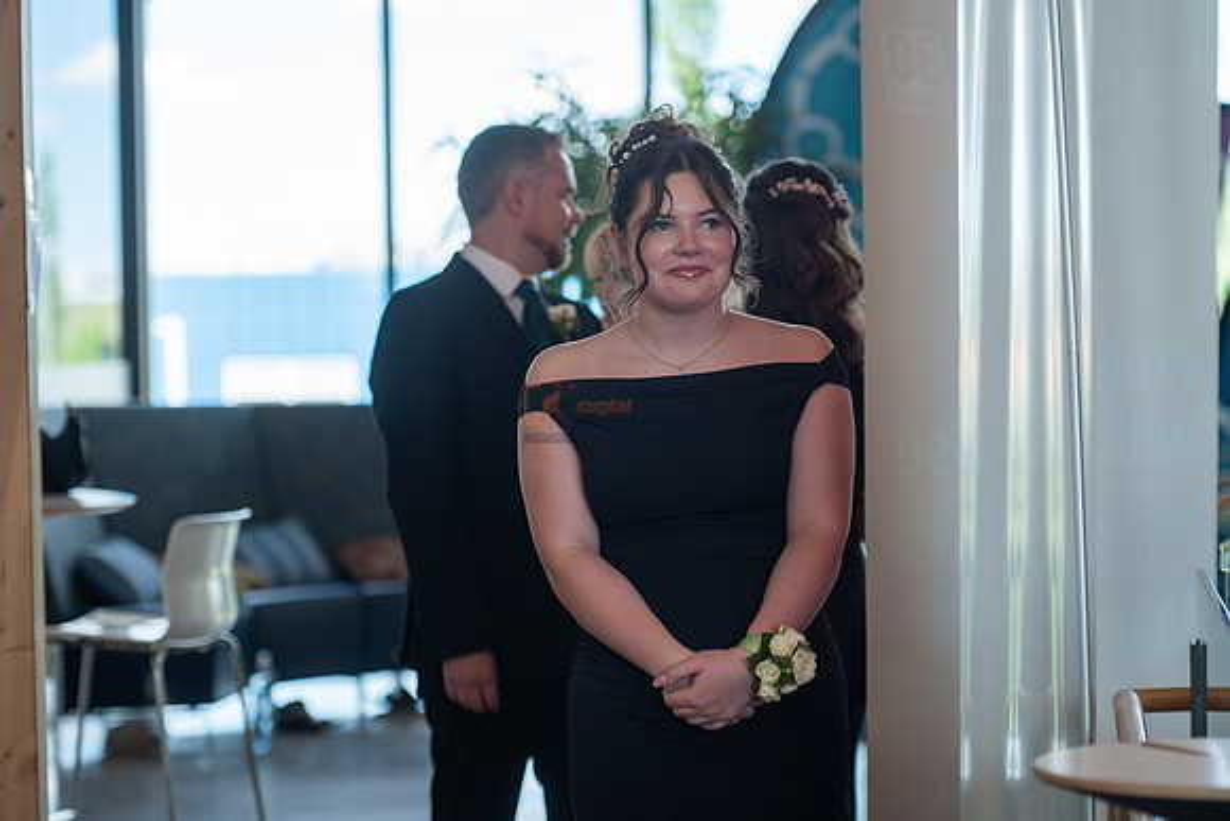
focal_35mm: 105
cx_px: 615
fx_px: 3588
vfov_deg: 13.0
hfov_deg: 19.5
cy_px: 410
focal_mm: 105
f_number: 3.2
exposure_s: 1/160
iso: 100
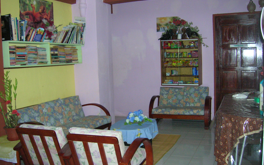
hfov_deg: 52.7
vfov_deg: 34.4
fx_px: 266
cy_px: 84
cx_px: 130
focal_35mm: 37
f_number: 2.9
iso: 192
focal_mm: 5.7
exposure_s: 1/60.1
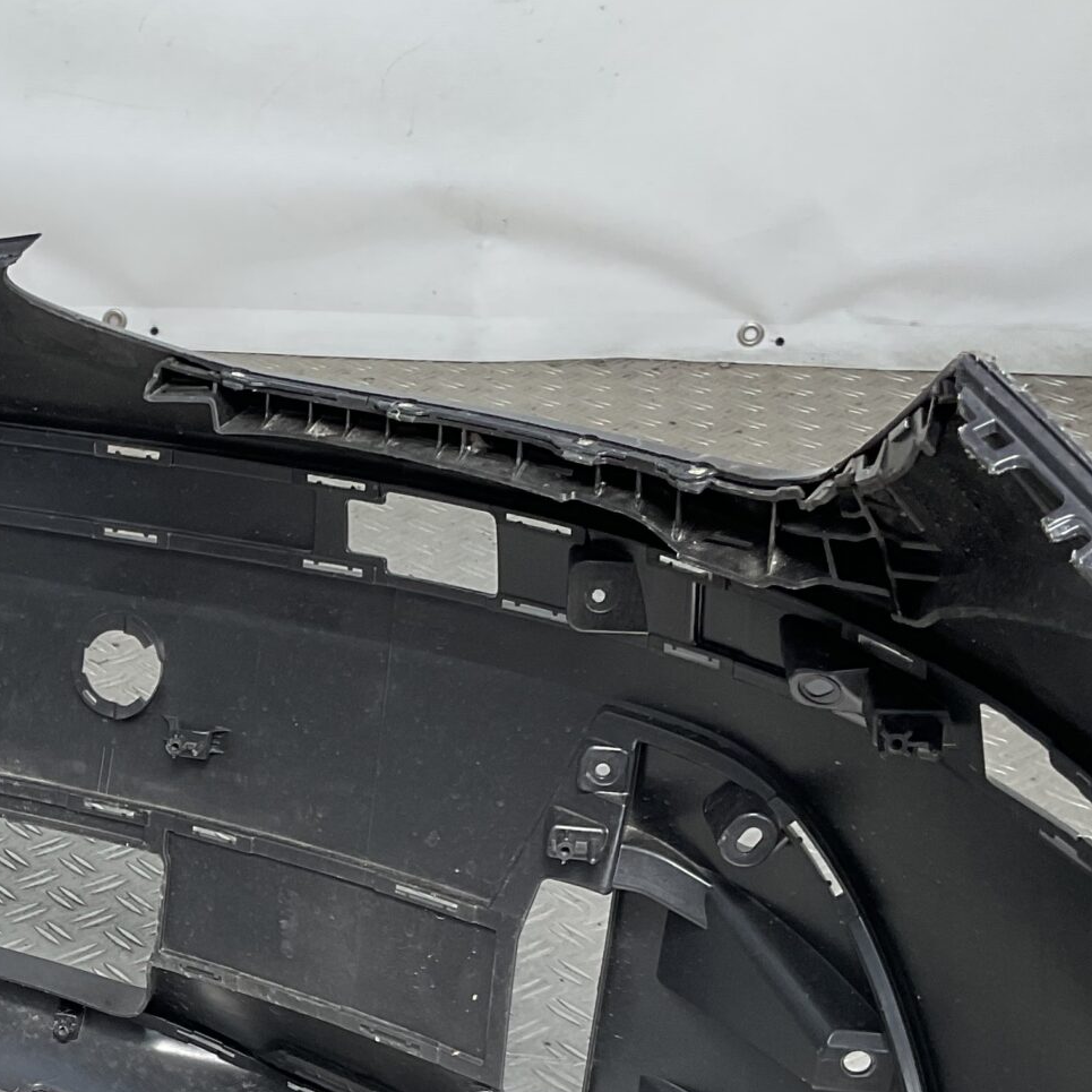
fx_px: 2427
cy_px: 975
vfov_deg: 24.6
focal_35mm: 68
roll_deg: +1.8
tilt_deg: -32.2
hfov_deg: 24.1
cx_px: -29
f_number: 1.8
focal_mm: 3
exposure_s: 1/222
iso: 16
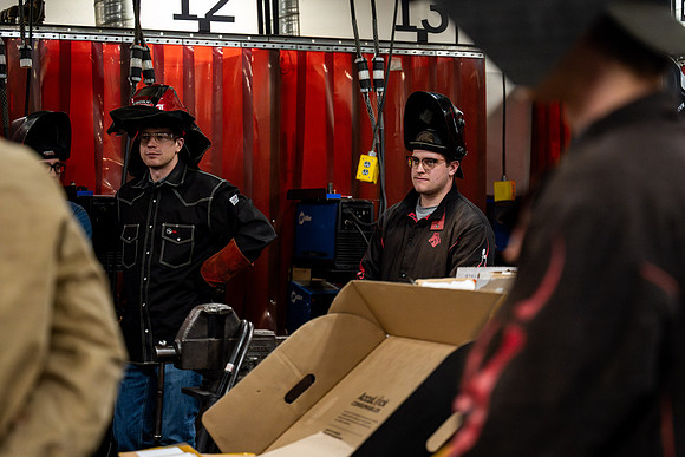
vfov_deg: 18.1
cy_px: 228
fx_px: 1436
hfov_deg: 26.8
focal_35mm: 75
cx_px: 342
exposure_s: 1/1250
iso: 5000
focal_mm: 70
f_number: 2.8
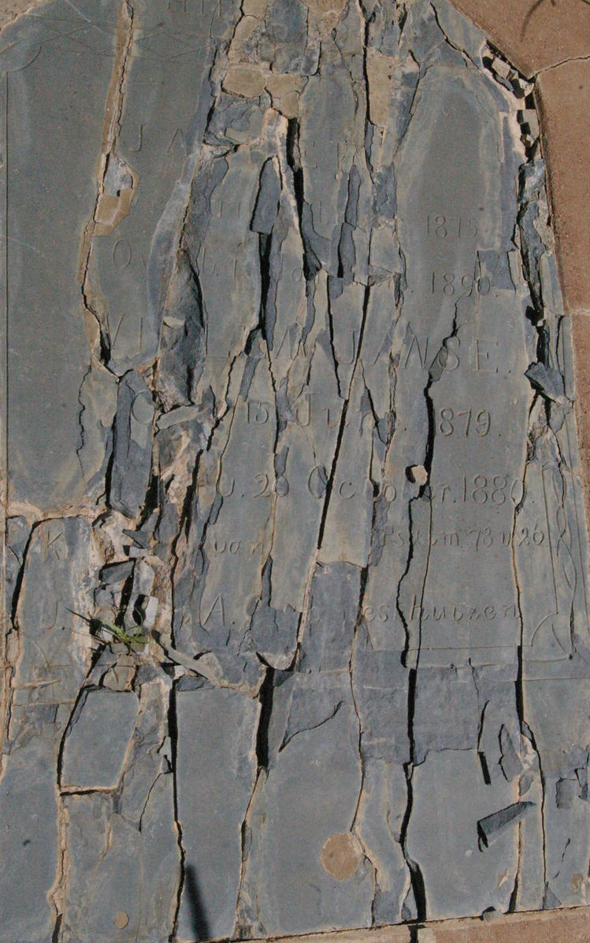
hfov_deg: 25.6
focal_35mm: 51
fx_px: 1299
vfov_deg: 39.9
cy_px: 472
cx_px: 302
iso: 3200
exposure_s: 1/1500
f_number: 22
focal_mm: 33
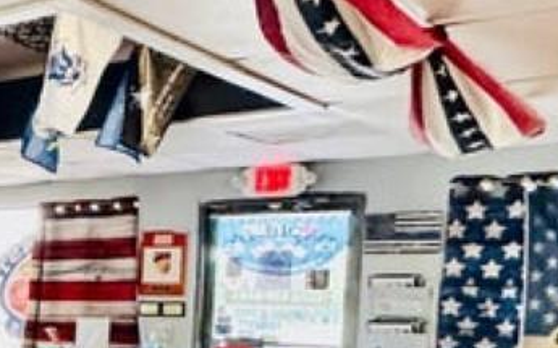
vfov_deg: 20.4
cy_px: 329
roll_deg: -1.6
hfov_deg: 23.1
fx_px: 942
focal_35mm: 62
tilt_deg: -2.1
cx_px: -370
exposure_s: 1/60
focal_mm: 2.22
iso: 400
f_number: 2.2
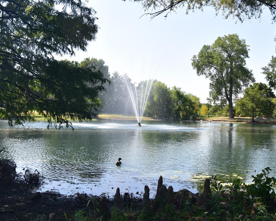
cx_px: 116
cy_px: 91
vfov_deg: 34.8
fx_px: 351
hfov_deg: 42.8
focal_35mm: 43
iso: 100
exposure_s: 1/125
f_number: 8
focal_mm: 20
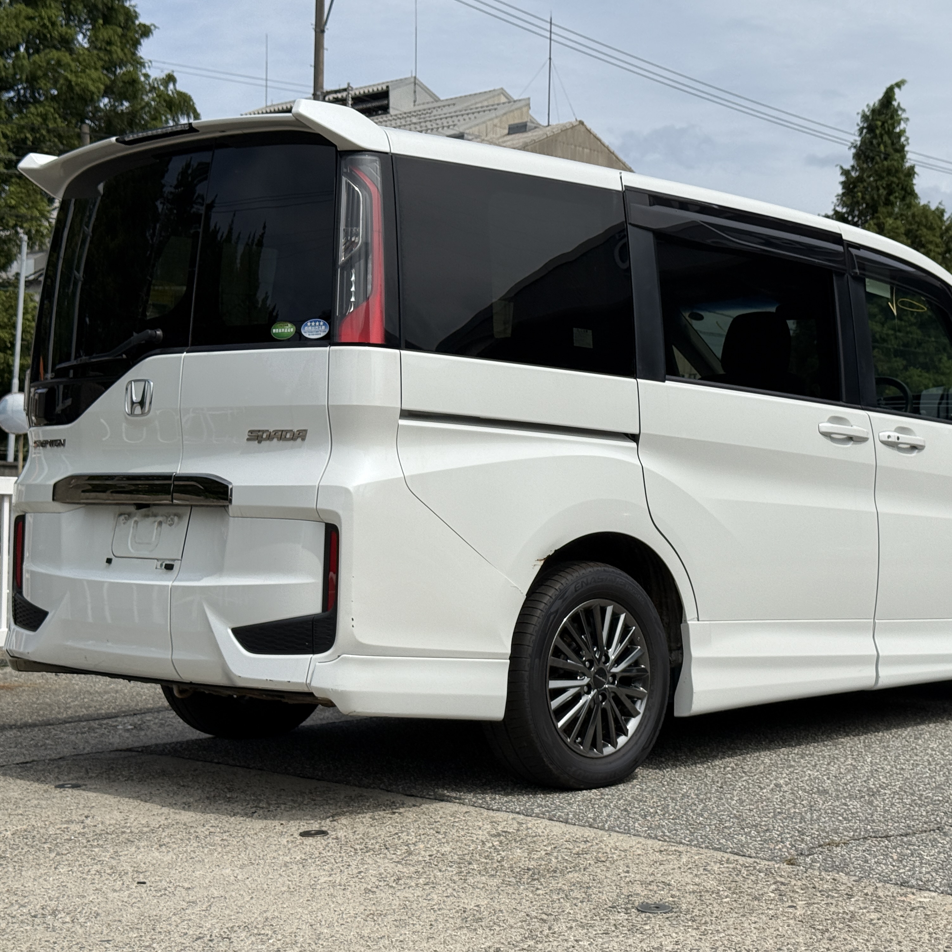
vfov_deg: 30.0
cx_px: 573
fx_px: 1774
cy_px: 477
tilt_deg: +1.5
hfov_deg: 30.0
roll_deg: -1.0
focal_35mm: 57
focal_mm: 6.76
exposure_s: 1/9901
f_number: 1.78
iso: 64
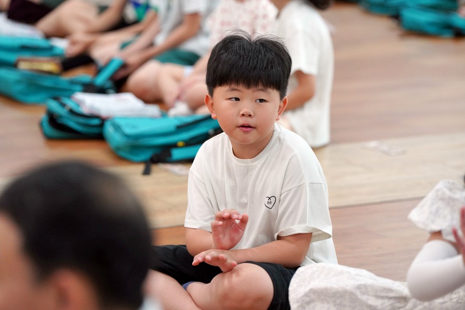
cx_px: 232
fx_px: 2583
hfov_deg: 10.3
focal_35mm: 200
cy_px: 155
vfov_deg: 6.9
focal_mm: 200
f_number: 4
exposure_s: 1/250
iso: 2500
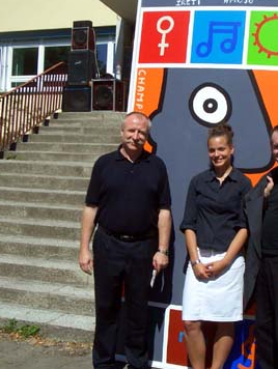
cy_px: 146
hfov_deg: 26.8
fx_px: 577
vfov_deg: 35.4
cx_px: 206
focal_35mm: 54
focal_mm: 5.8
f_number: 4.3
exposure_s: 1/1000
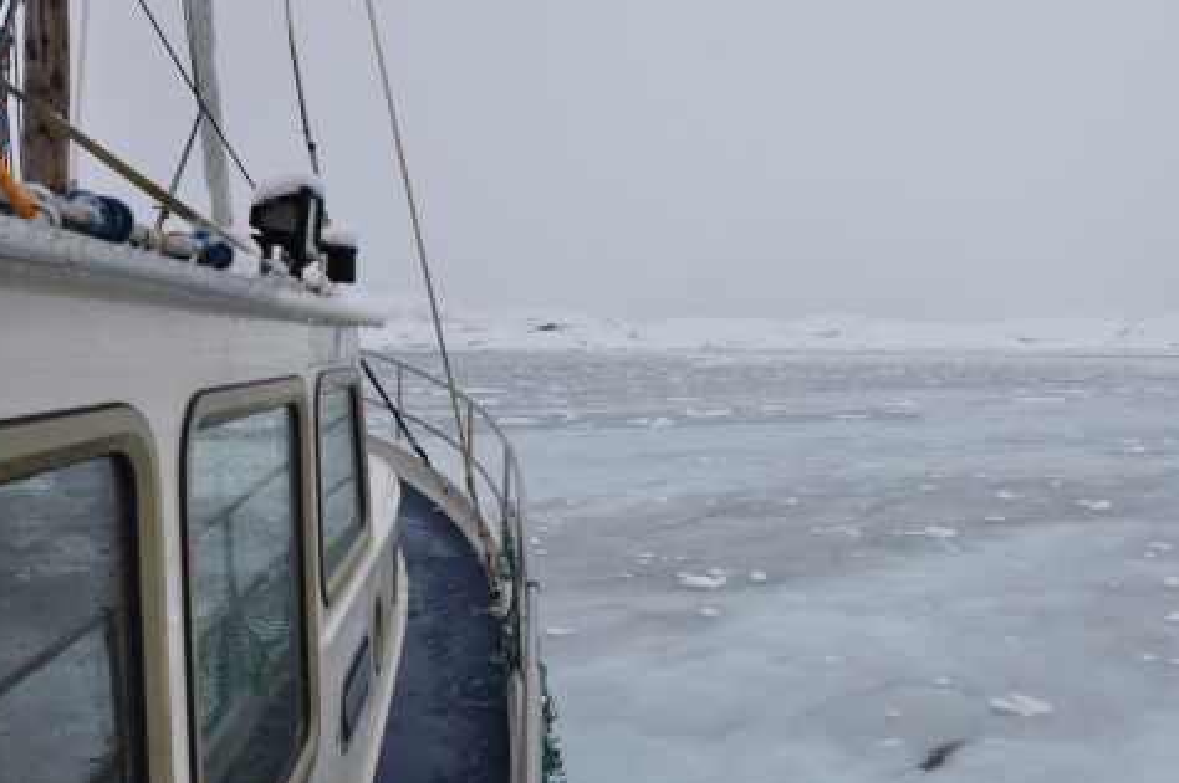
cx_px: 801
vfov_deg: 42.2
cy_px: 399
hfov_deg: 58.7
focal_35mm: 31
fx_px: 1014
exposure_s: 1/60
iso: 560
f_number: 8
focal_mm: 14
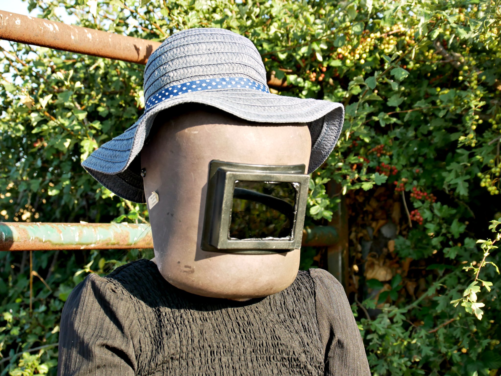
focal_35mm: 82
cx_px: 250
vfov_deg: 18.0
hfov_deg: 23.8
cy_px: 188
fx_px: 1187
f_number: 5.6
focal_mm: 41
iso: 200
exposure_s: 1/200
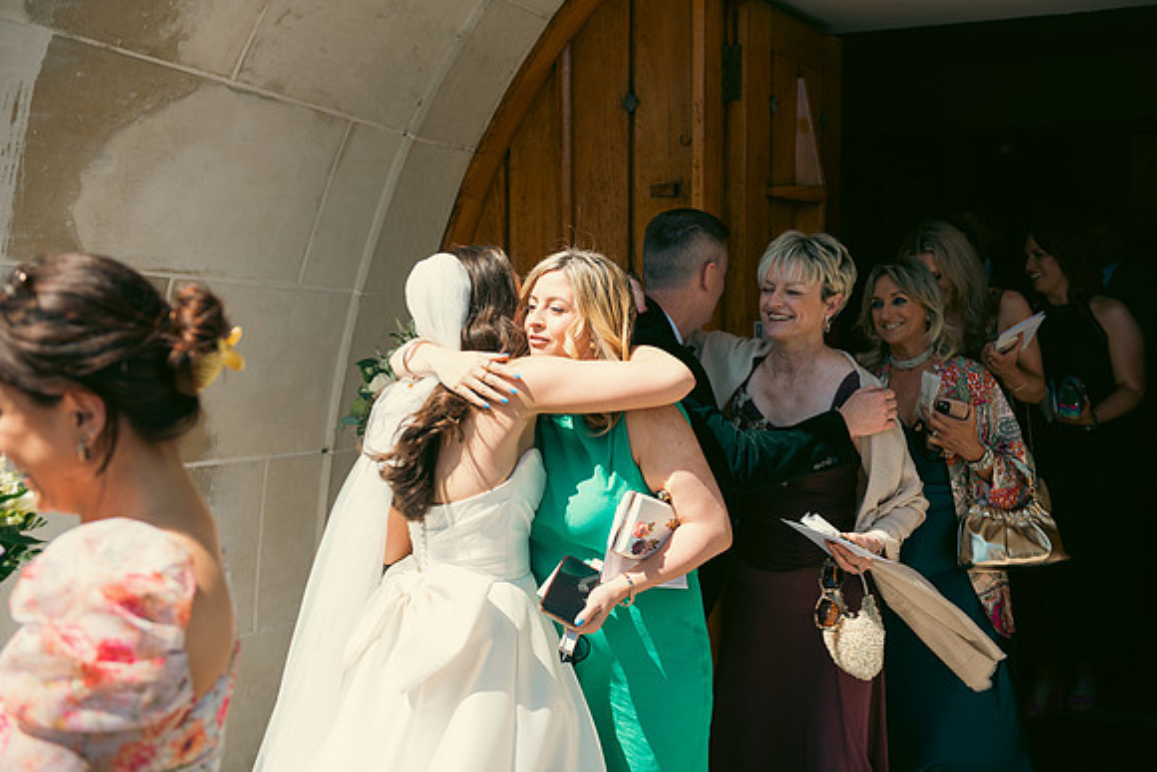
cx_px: 578
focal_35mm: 40
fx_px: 1286
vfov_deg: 33.4
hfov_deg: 48.4
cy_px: 386
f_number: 3.5
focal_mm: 40
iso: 100
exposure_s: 1/800
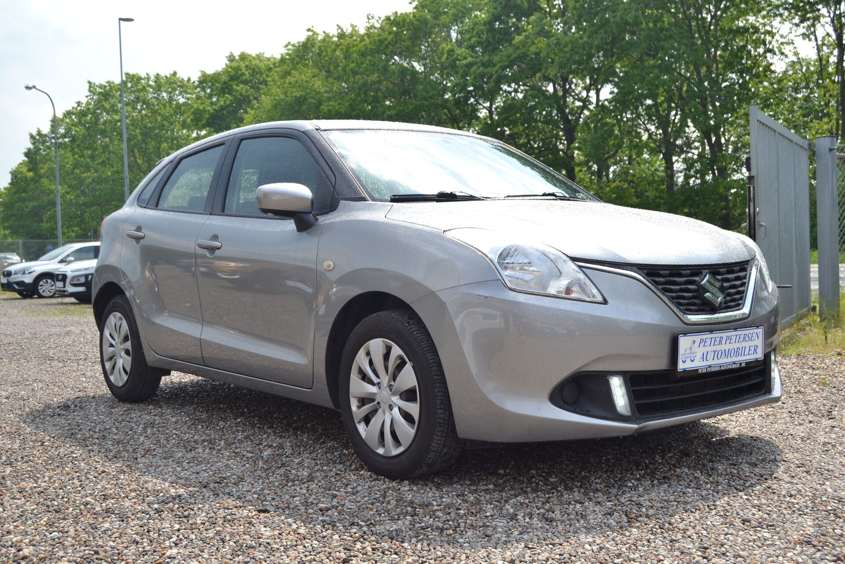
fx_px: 915
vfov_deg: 34.2
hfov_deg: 49.6
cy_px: 282
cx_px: 422
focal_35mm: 39
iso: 100
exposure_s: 1/200
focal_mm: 26
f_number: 7.1
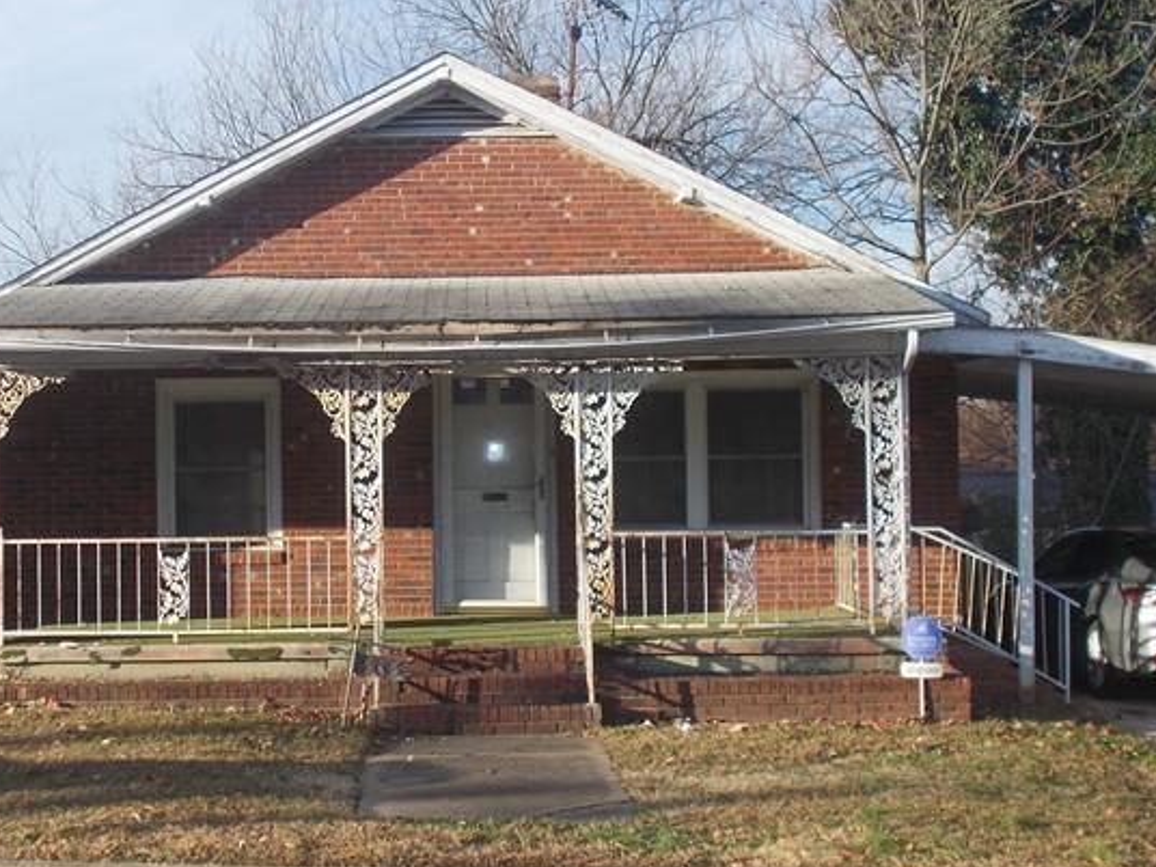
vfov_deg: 22.5
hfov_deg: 29.7
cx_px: 414
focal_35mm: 65
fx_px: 2171
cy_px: 341
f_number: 3.6
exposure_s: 1/400
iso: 80
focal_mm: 6
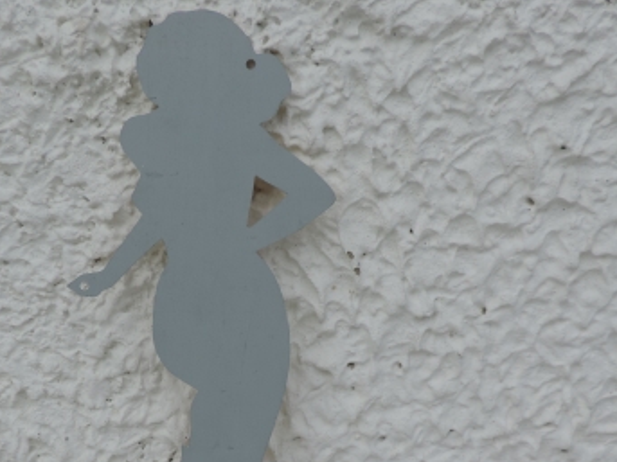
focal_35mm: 42
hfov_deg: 44.4
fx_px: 748
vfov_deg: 33.5
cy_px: 354
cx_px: 225
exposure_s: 1/640
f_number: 3
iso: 80
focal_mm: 4.3
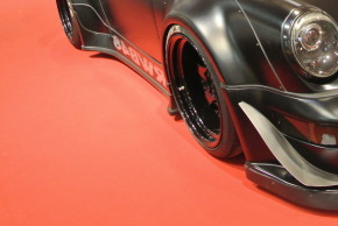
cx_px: 298
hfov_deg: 35.5
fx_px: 498
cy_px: 21
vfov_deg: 24.8
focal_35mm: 53
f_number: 3.5
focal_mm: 11
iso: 1600
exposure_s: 1/80
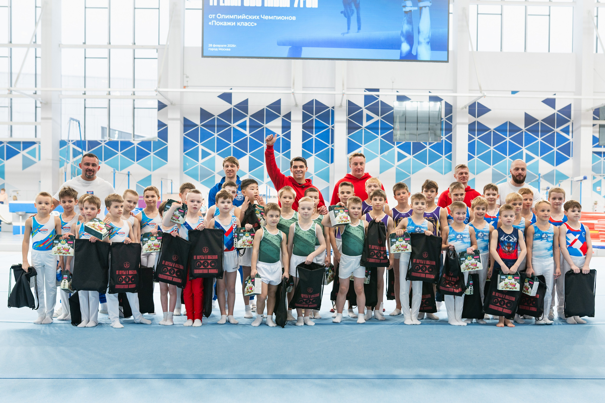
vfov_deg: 33.0
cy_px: 230
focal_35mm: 40
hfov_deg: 48.0
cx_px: 318
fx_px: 678
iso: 800
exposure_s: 1/400
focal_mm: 35
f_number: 3.5
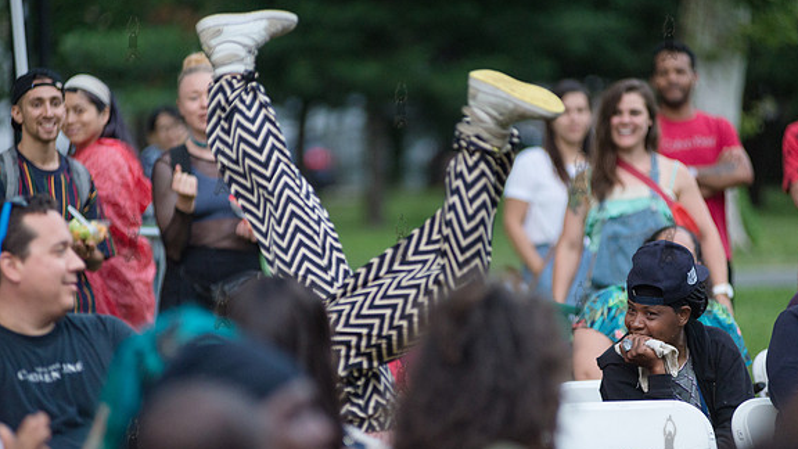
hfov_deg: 10.2
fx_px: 4465
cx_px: 400
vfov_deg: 5.8
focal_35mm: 211
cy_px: 238
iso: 2500
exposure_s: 1/1000
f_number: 2.8
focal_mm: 200
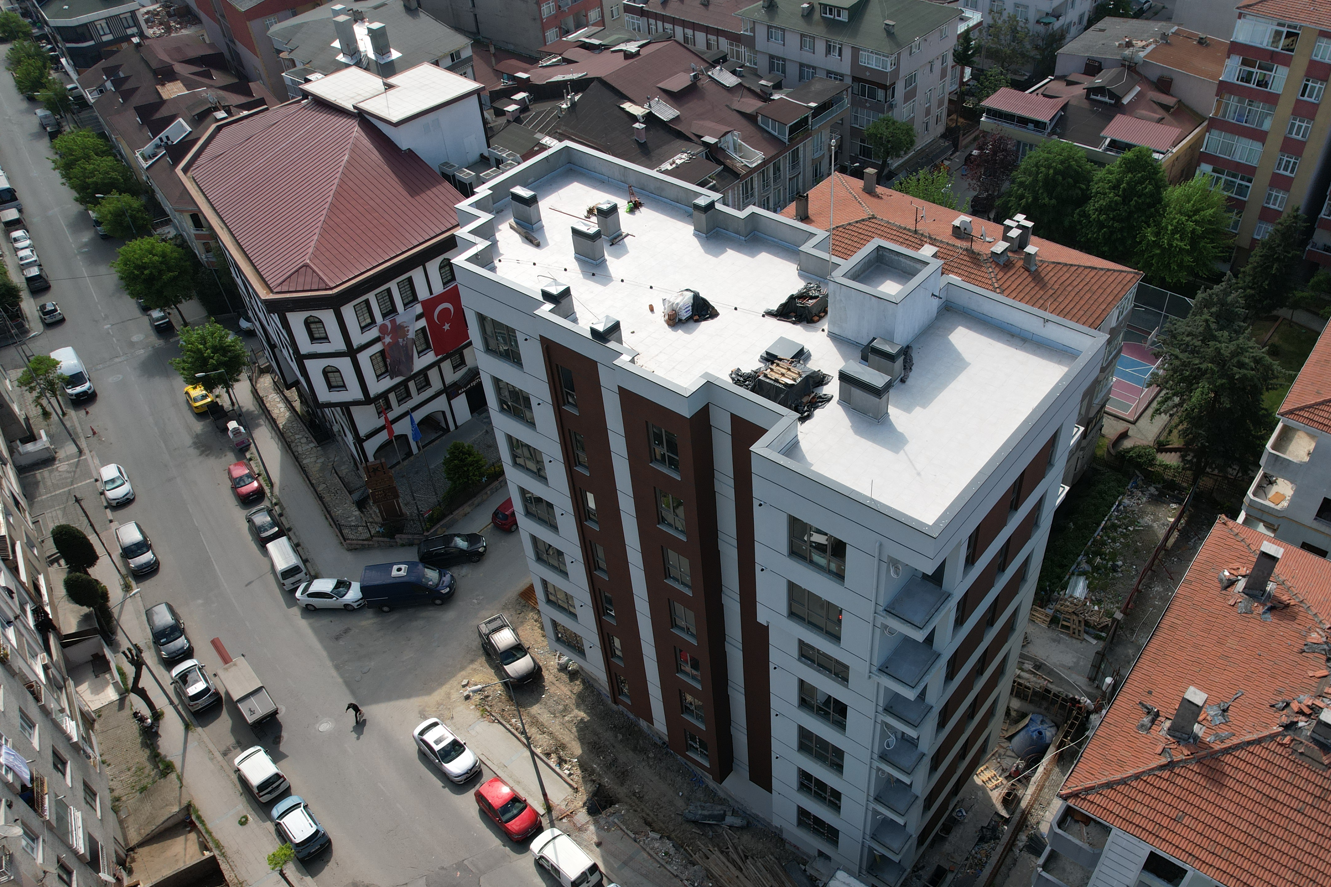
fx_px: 1035
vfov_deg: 46.2
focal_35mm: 28
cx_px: 781
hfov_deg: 65.0
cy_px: 523
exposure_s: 1/1600
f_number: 2.8
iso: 100
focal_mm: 8.38
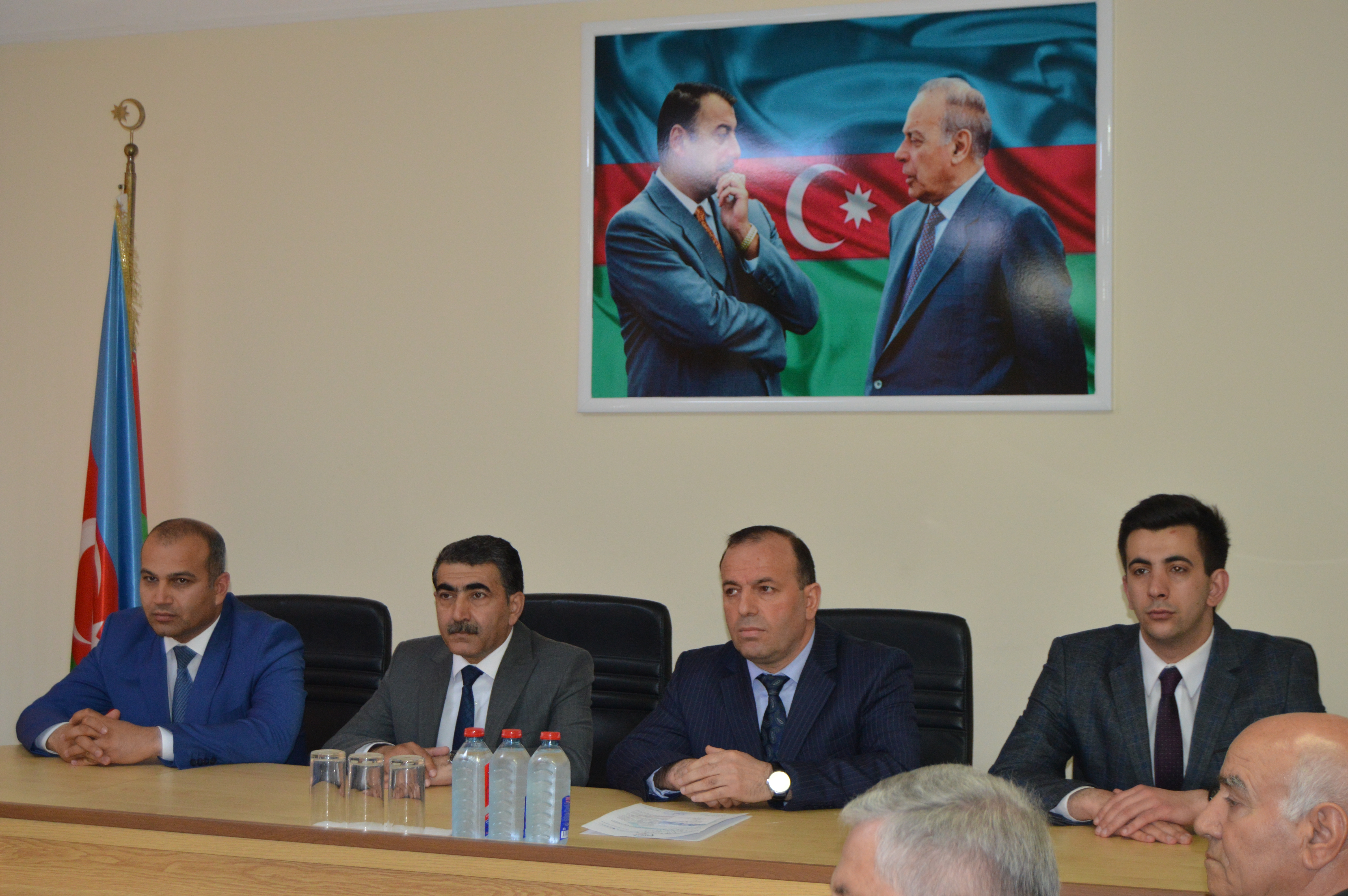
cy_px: 448
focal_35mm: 57
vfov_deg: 23.7
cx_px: 674
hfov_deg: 35.1
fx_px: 2132
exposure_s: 1/30
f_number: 5
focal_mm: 38
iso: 800
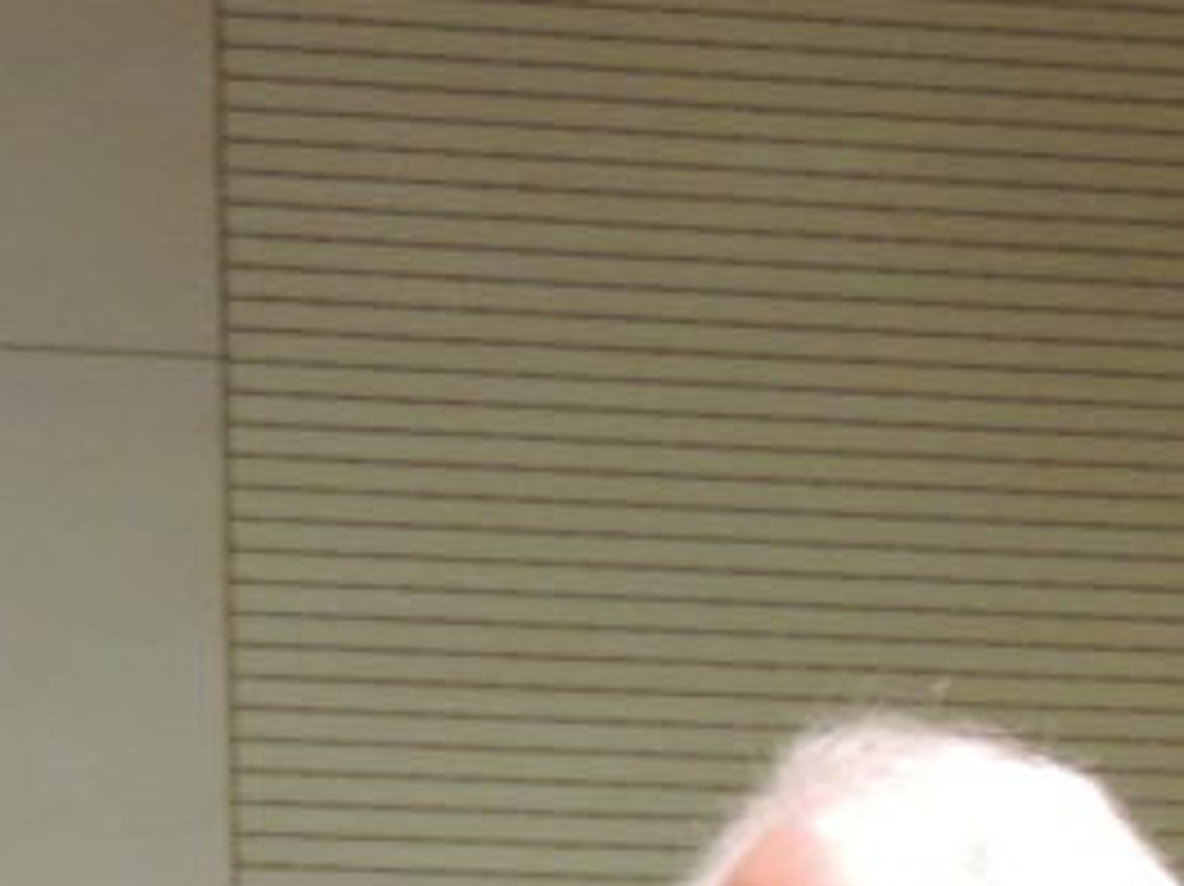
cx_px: -95
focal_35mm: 526
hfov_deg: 3.8
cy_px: 1646
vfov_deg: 2.8
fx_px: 17983
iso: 800
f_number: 4.3
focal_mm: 24
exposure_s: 1/25
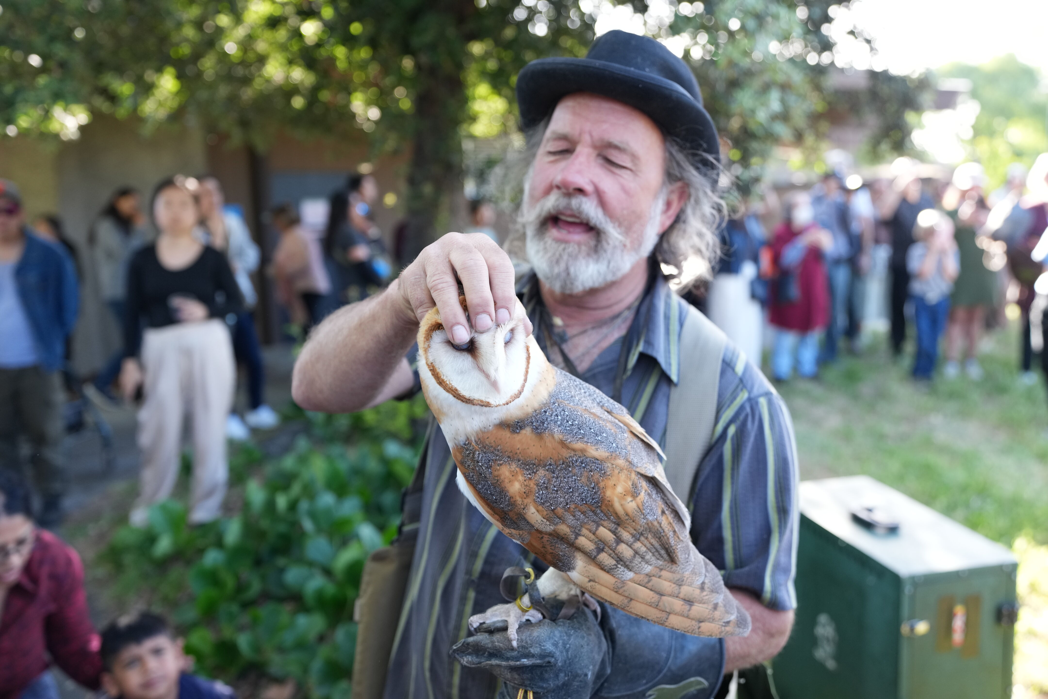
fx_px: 961
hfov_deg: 57.2
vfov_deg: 40.0
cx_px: 524
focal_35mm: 33
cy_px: 350
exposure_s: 1/500
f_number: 2.8
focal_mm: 33
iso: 800
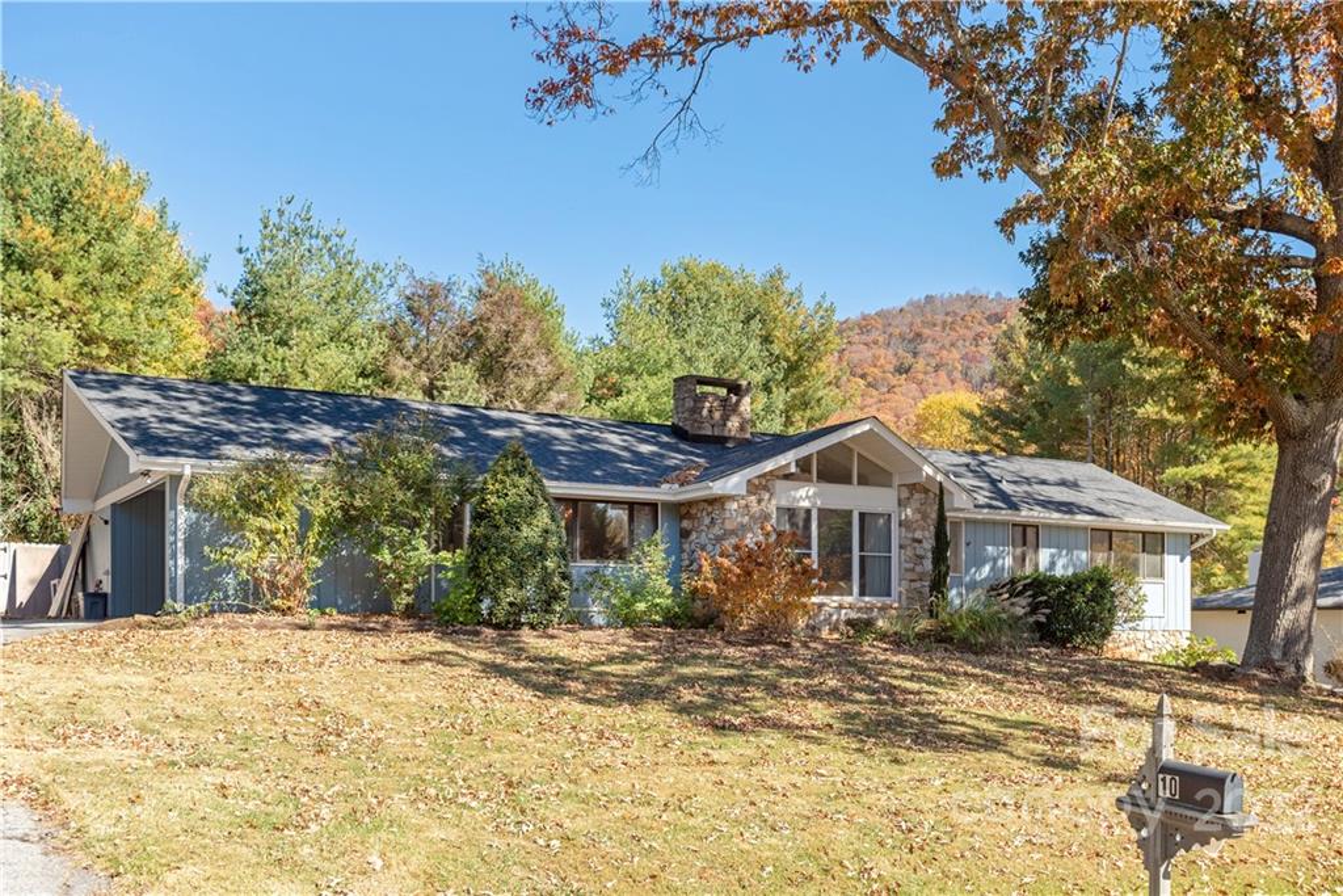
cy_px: 448
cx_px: 672
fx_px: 1306
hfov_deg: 54.4
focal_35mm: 35
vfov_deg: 37.9
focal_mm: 35
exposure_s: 1/1000
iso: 320
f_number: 7.1
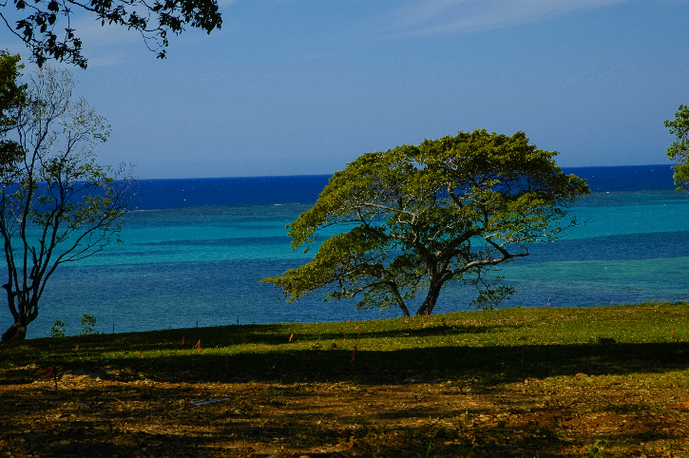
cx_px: 344
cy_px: 229
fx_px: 1778
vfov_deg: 14.7
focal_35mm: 93
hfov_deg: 21.9
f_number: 10
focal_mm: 62
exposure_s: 1/400
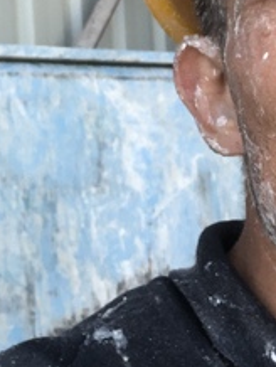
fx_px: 1432
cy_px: 182
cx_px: 399
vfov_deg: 14.6
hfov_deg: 10.7
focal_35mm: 135
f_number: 2.2
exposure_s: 1/120
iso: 32
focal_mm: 2.87
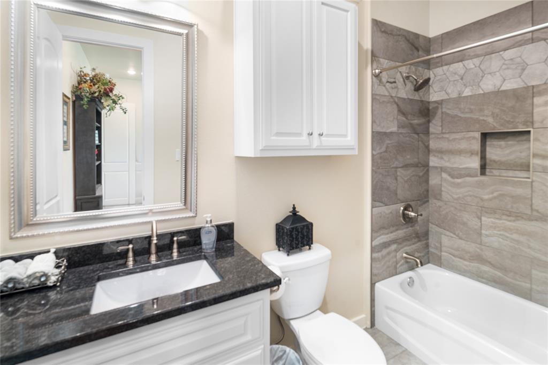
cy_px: 182
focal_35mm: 17
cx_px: 274
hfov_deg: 93.3
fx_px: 259
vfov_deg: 70.4
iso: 100
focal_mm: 17
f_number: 8
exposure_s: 30
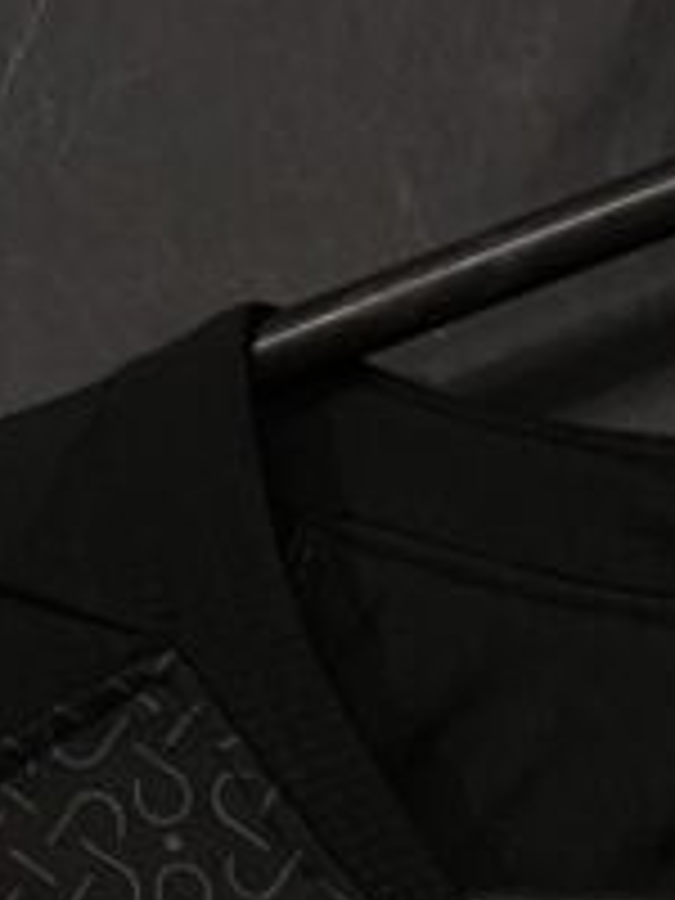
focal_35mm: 133
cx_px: 1026
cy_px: 2254
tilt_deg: -9.8
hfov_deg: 10.7
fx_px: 3458
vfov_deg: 11.7
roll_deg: +1.8
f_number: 1.8
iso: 320
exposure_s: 1/60
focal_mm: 4.25
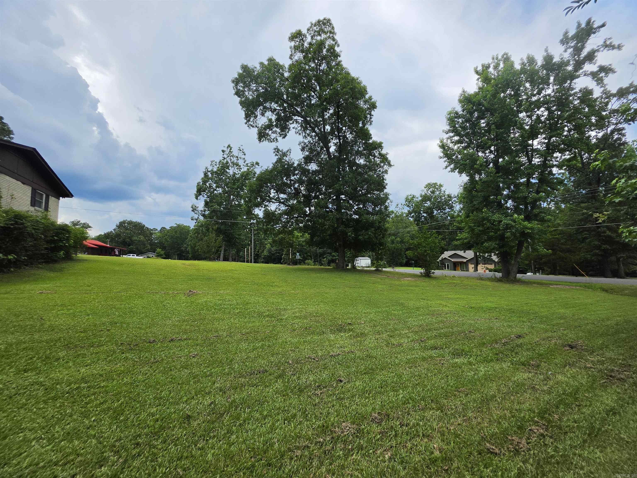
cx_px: 318
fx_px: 239
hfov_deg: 106.2
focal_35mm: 13
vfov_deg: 89.9
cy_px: 239
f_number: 1.9
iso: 32
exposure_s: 1/1567
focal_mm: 2.2
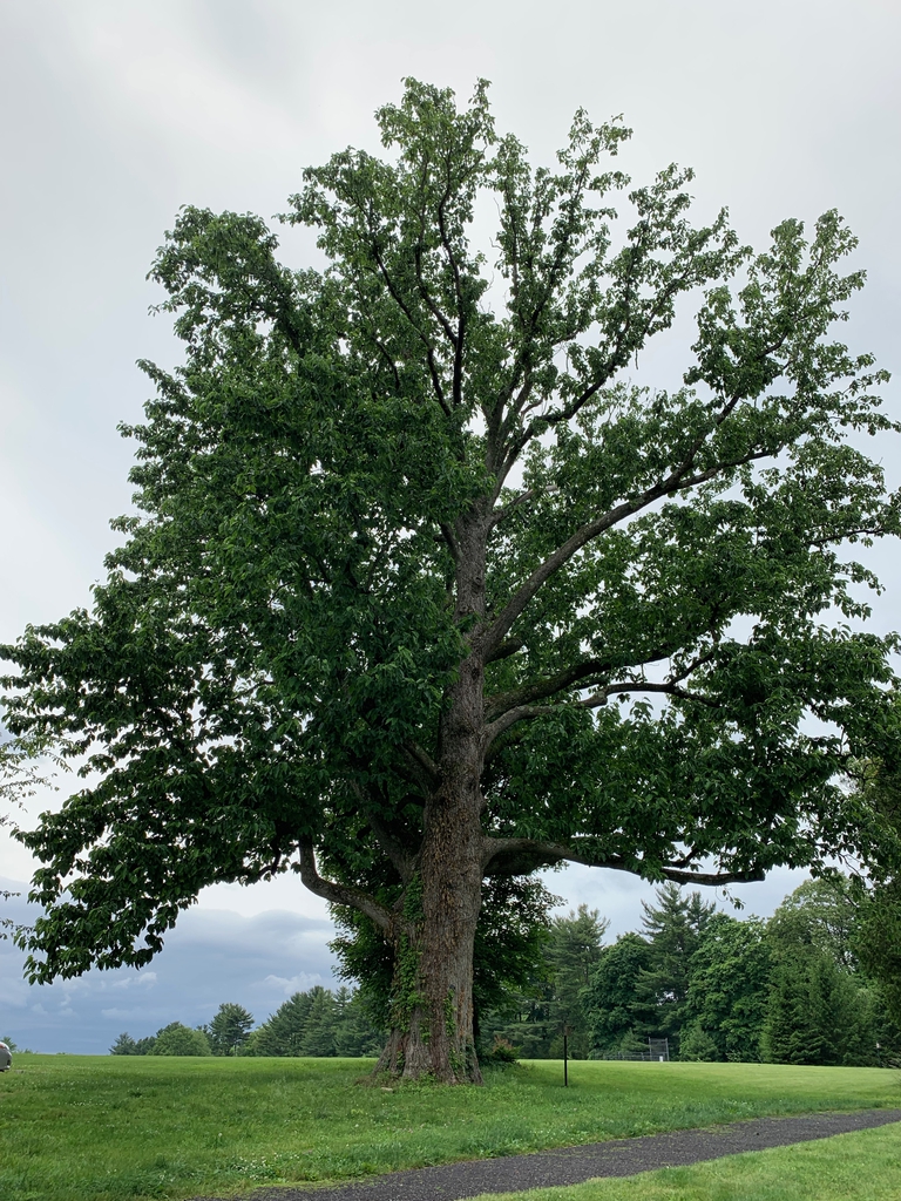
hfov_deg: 53.1
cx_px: 450
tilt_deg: +28.9
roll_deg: -0.9
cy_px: 600
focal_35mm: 26
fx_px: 902
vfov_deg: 67.3
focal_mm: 4.25
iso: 25
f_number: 1.8
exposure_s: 1/1076
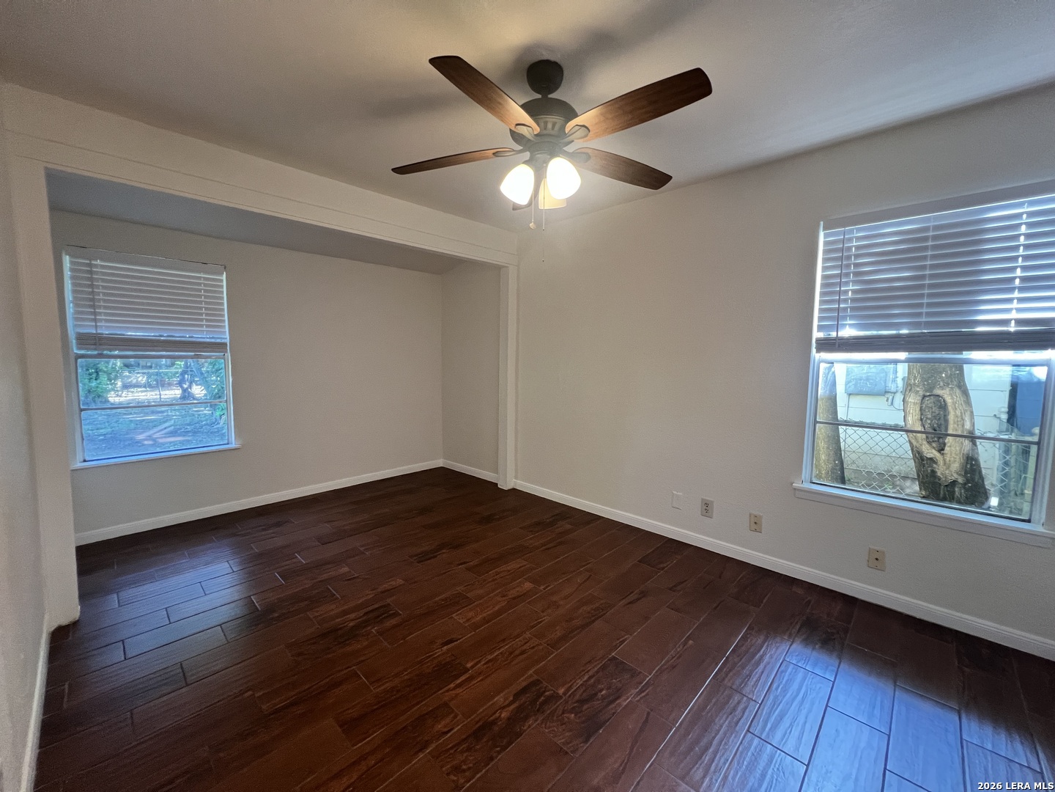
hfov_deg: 106.2
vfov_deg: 89.9
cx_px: 528
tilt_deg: -5.7
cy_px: 396
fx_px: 396
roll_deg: -0.8
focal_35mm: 13
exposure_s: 1/120
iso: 250
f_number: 1.8
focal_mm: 1.57
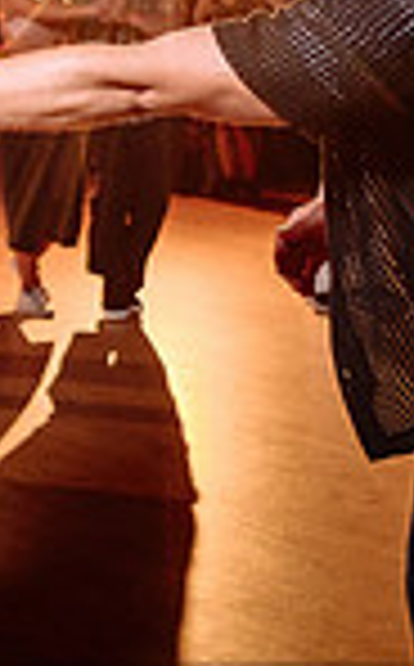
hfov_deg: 12.4
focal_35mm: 98
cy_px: 212
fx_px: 1776
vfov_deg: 21.1
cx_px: -282
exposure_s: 1/60
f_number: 2.8
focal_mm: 24
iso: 800
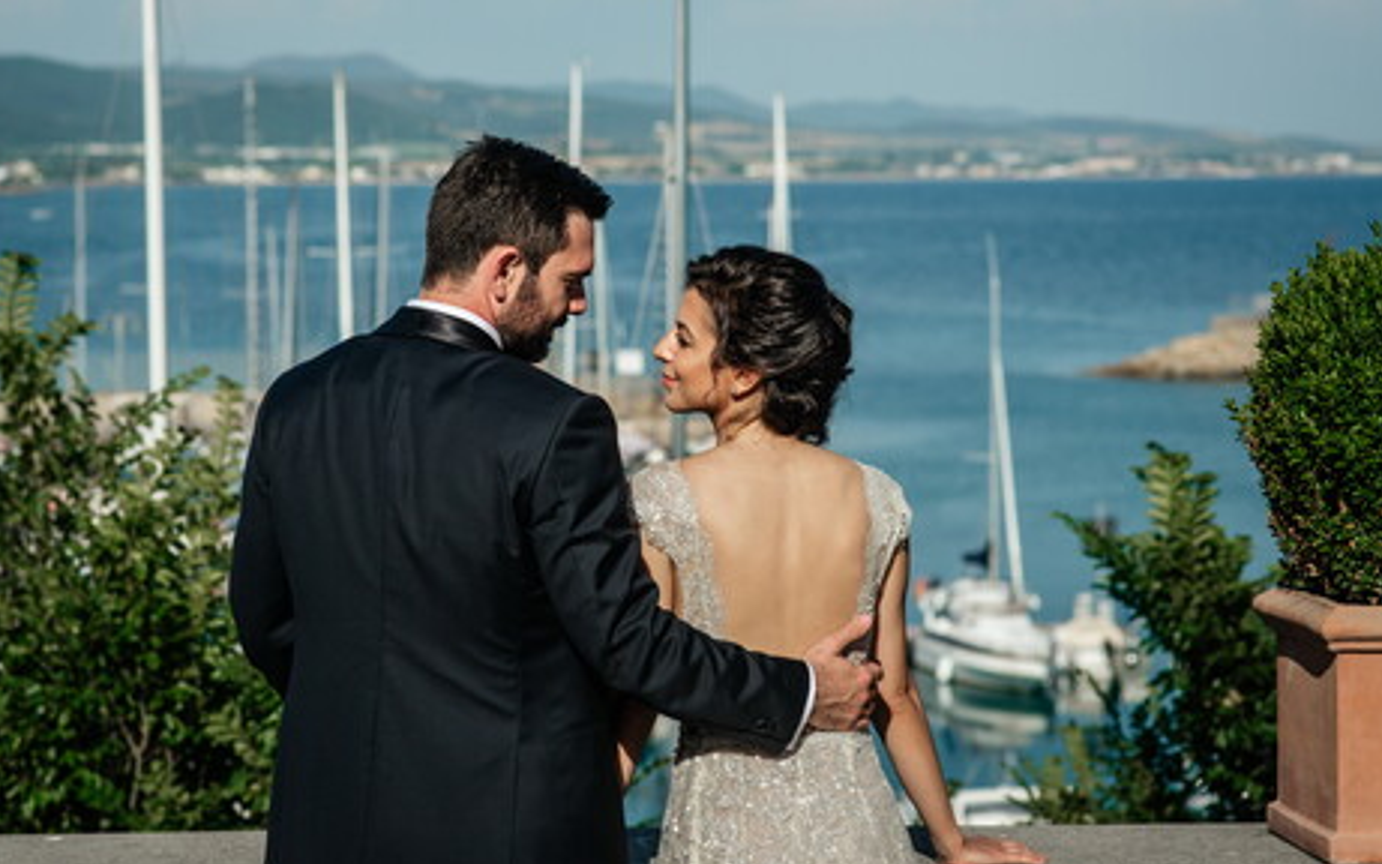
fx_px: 4180
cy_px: 369
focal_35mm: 111
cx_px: 663
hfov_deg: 18.8
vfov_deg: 11.8
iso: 320
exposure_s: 1/4000
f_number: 6.3
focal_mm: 85
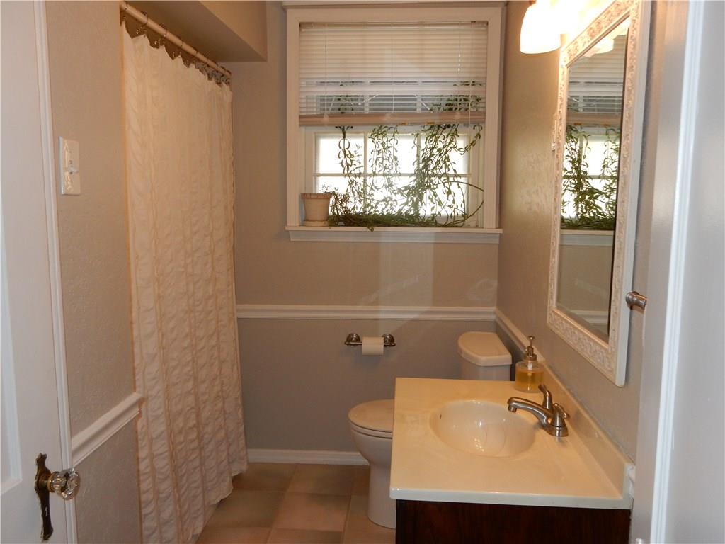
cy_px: 272
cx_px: 362
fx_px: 607
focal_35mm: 29
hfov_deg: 61.7
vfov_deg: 48.2
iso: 200
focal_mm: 5.2
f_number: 3.7
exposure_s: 1/60
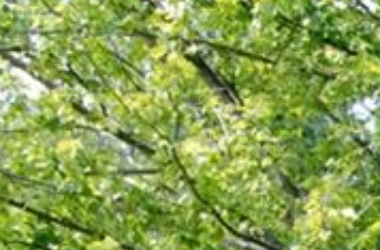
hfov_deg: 13.5
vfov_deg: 9.9
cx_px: 850
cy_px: 591
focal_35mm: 121
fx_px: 1272
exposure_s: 1/1000
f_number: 9
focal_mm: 14
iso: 1600
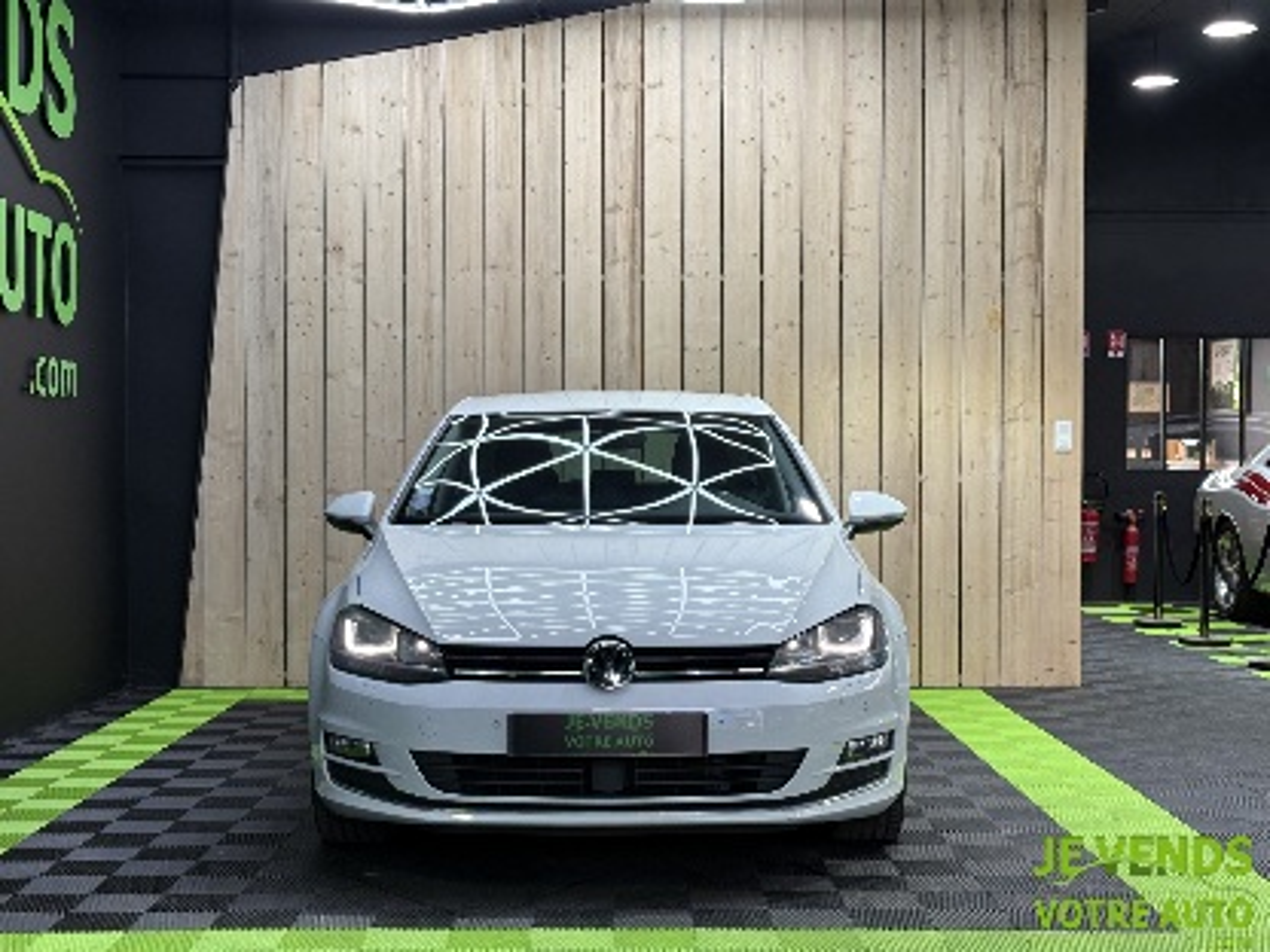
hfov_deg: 36.8
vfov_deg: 28.0
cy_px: 476
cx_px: 635
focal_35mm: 52
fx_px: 1908
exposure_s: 1/122
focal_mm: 5.96
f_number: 1.6
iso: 25
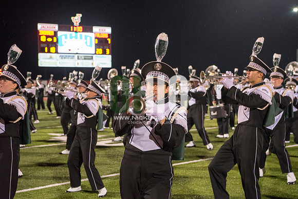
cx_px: 149
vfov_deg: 19.5
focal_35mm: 70
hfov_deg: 28.8
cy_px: 100
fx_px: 580
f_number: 5.6
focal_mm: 70
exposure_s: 1/320
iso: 5000
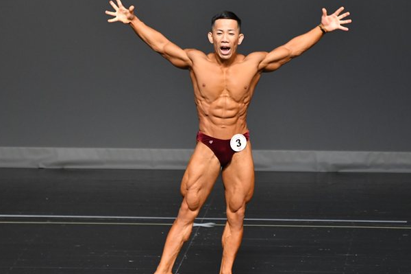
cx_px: 218
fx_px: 4643
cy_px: 145
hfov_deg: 5.1
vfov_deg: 3.4
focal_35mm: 407
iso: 2500
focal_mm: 210
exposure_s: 1/400
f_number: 5.6
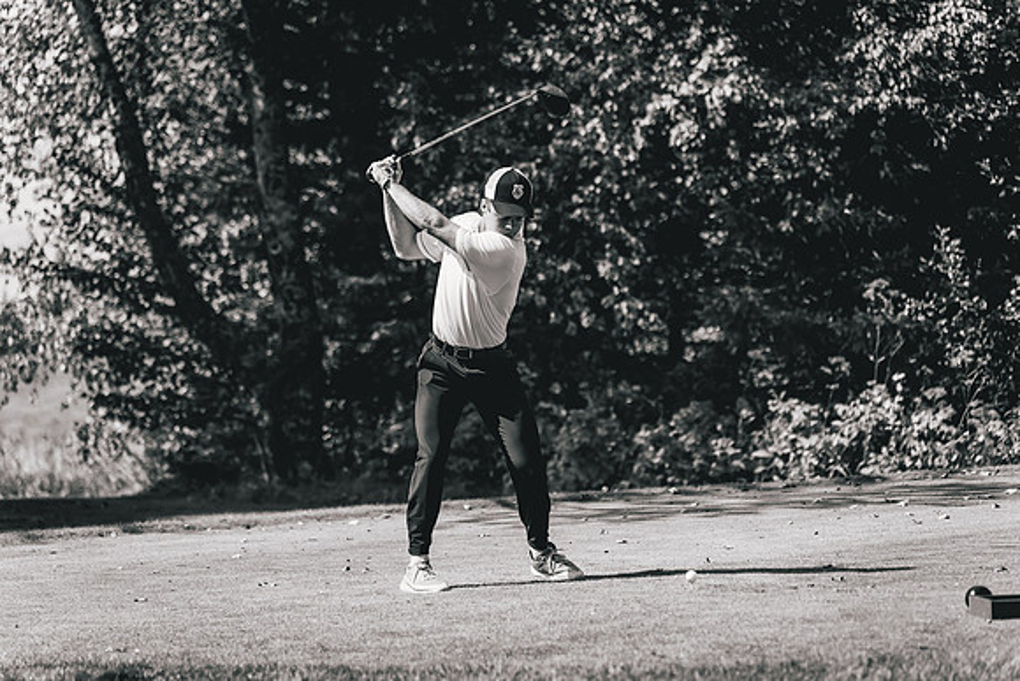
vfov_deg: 11.8
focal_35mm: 116
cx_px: 504
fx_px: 3300
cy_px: 361
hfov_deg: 17.6
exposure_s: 1/2000
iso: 100
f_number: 2.8
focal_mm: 110
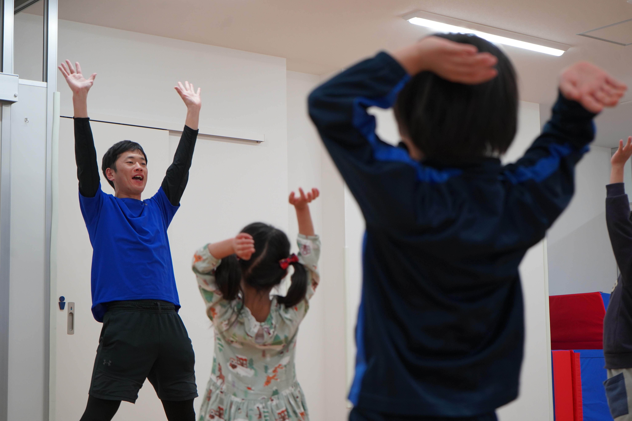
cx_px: 316
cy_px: 210
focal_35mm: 68
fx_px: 1194
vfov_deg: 20.0
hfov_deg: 29.7
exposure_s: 1/160
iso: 1250
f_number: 5.6
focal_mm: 68
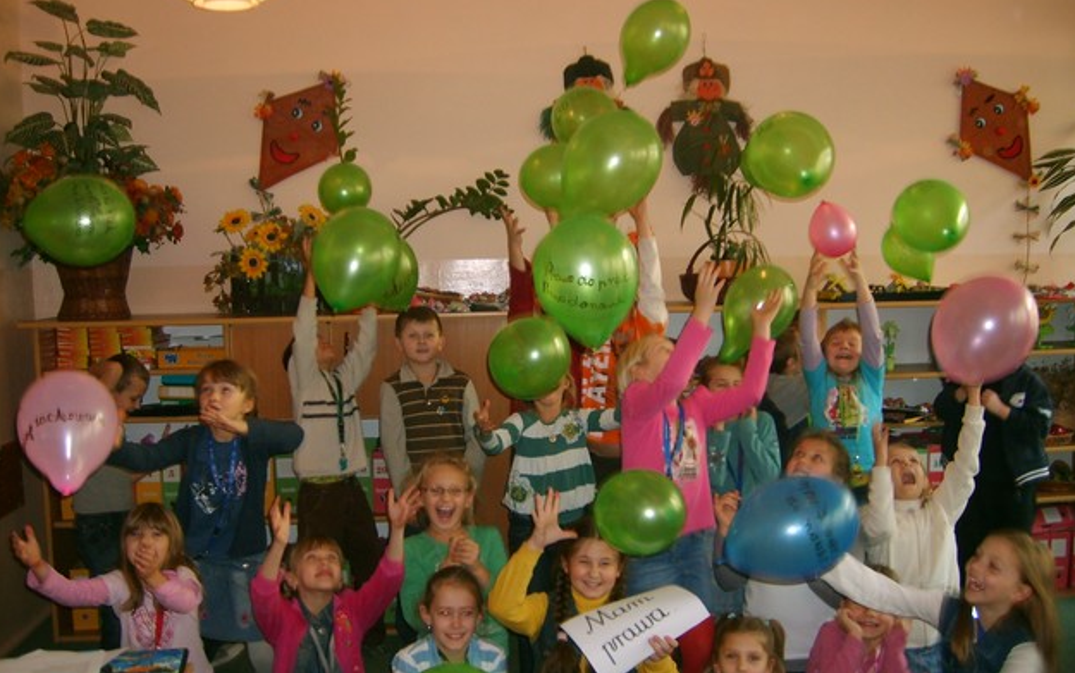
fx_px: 1114
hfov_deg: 51.5
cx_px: 545
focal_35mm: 38
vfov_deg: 33.6
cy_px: 372
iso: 100
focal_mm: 5.8
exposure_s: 1/30
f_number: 2.8
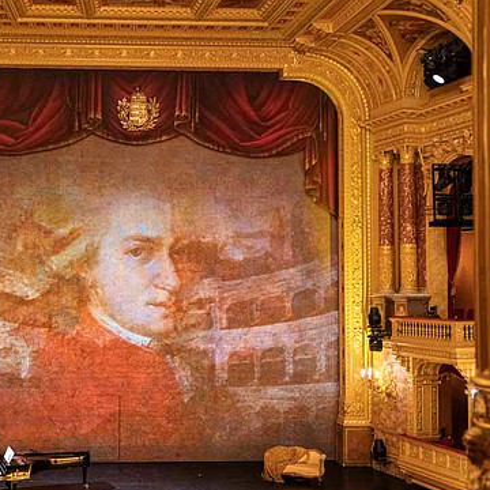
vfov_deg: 34.7
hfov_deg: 33.7
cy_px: 262
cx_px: 101
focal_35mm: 49
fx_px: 785
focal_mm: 35
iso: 7200
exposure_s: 1/80
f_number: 4
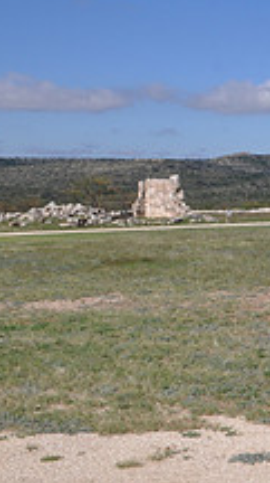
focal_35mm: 76
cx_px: 585
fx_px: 970
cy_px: 287
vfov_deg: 27.8
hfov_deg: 13.1
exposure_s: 1/160
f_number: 13
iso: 200
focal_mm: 18
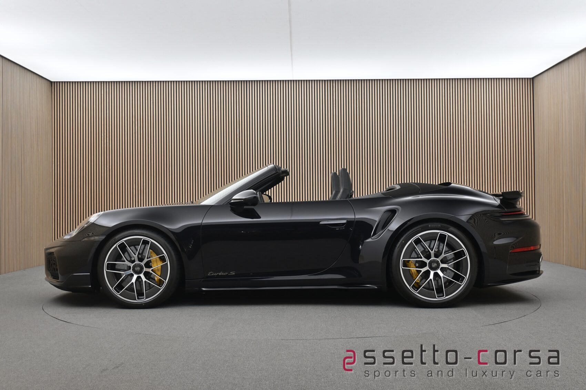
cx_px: 293
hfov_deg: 47.2
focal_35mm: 41
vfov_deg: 32.4
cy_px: 195
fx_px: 671
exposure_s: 1/40
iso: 500
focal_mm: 27.5
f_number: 4.5
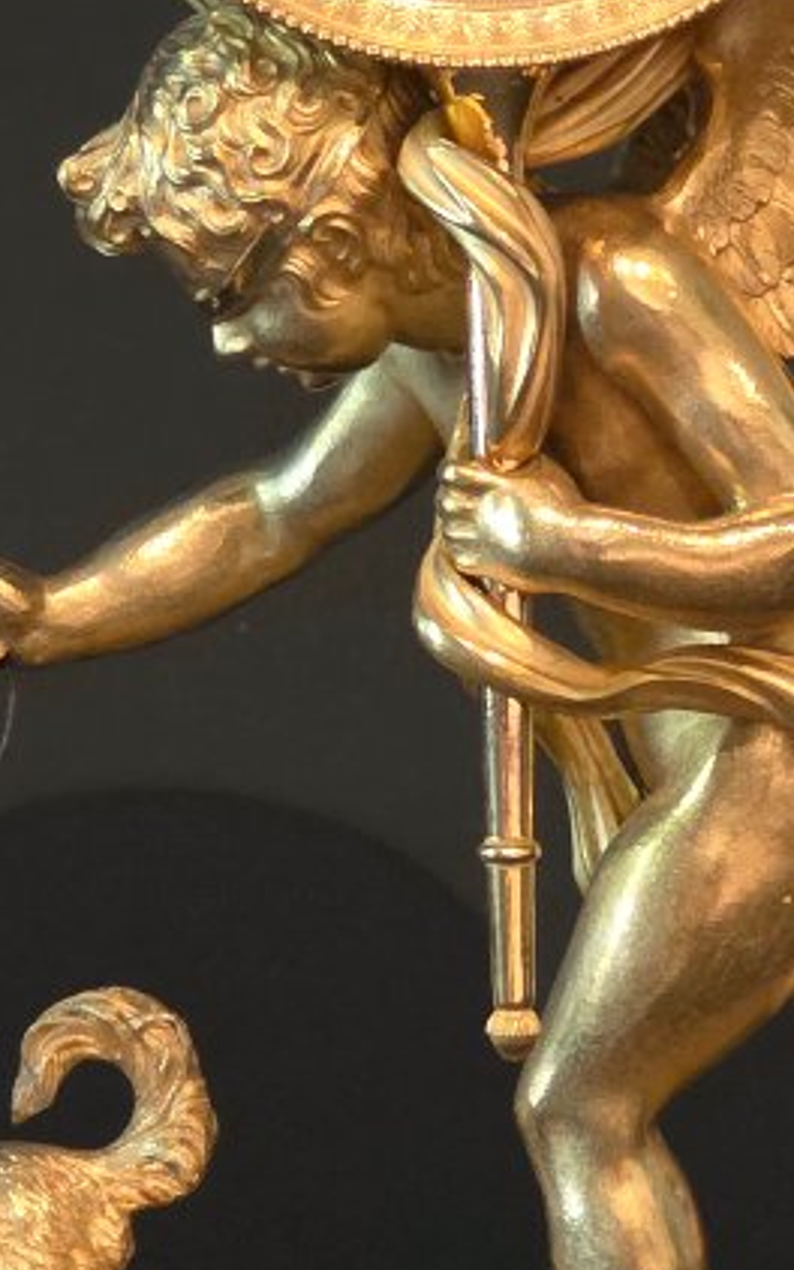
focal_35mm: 208
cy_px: 521
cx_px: 463
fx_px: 7197
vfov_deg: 10.1
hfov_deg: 6.3
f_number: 2.4
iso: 1250
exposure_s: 1/33.4
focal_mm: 7.9
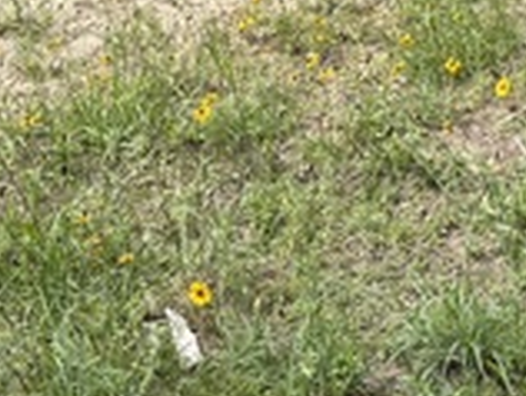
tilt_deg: -6.6
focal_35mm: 105
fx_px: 1598
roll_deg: -1.2
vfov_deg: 12.8
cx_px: 346
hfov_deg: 18.6
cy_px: -316
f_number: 1.6
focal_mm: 5.96
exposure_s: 1/1420
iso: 64
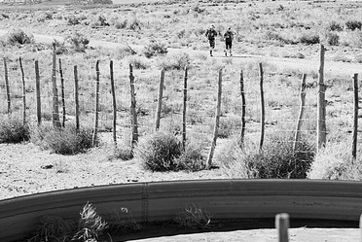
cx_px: 158
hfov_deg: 18.7
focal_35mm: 109
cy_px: 99
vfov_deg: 12.6
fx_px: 1097
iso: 100
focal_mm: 70
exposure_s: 1/1000
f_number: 4
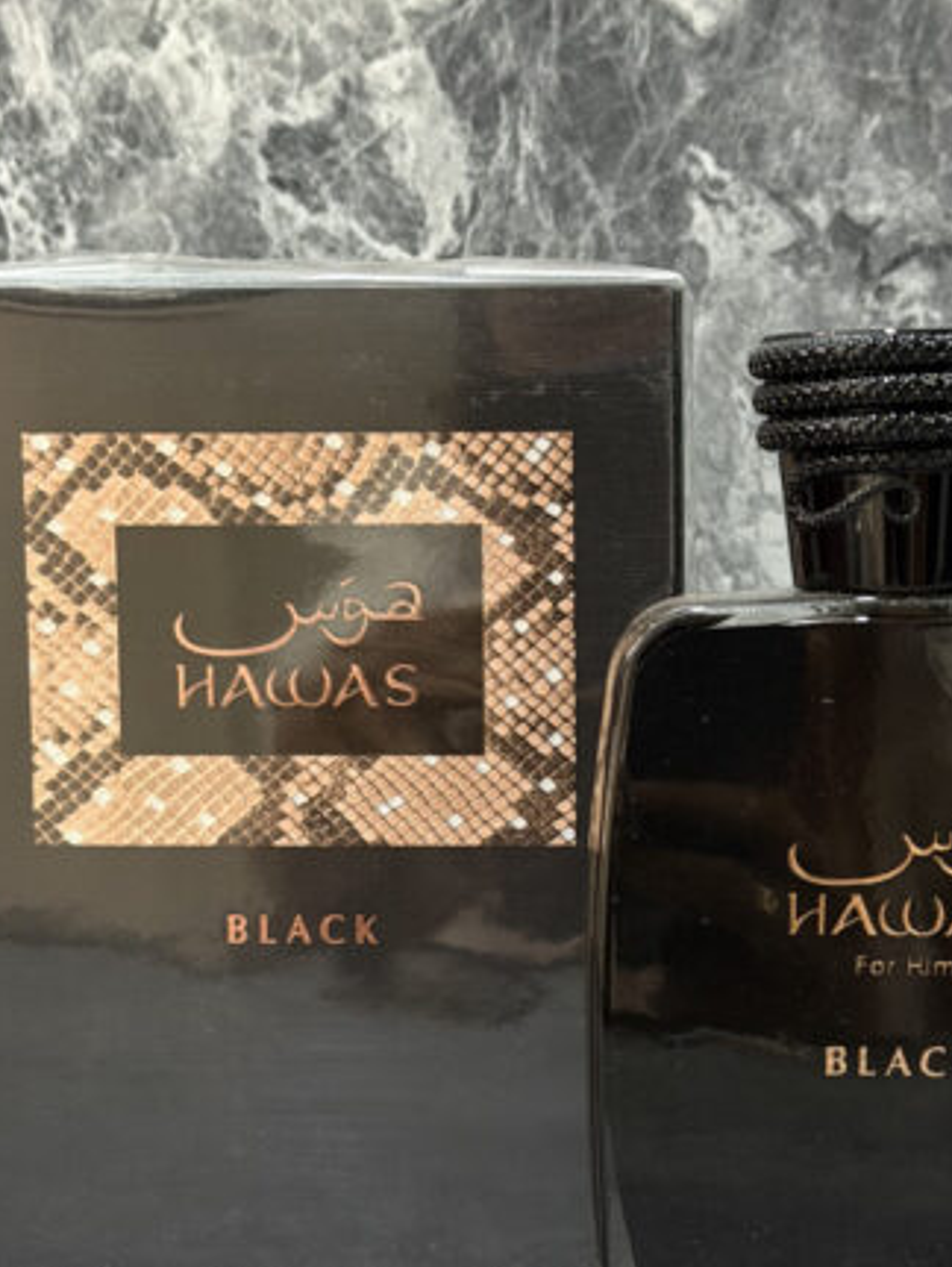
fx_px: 3259
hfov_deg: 16.6
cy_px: 891
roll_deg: -0.4
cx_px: 564
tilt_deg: -6.4
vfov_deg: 21.9
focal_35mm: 89
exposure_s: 1/30
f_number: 1.78
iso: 500
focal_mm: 6.76
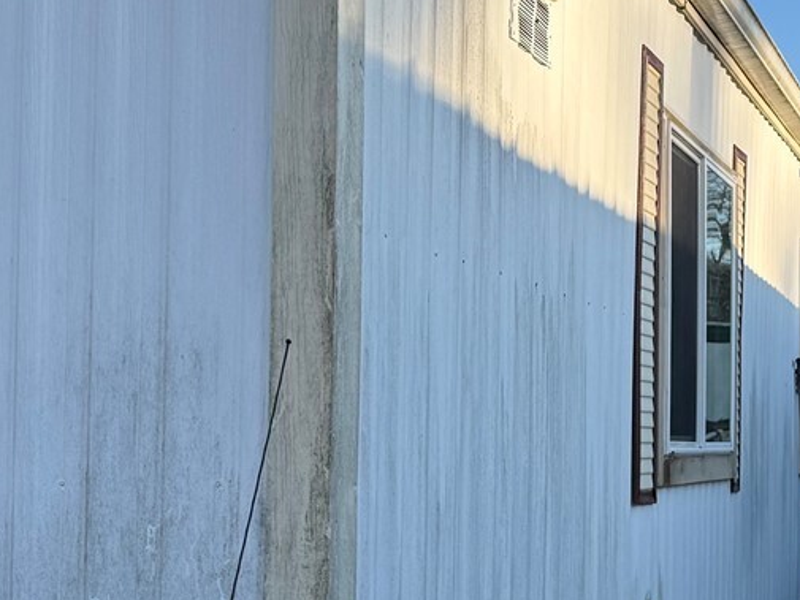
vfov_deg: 19.3
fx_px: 1757
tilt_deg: +4.5
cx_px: 874
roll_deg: +0.0
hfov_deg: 24.0
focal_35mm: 76
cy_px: 429
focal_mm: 6.76
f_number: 1.78
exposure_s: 1/1770
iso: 80
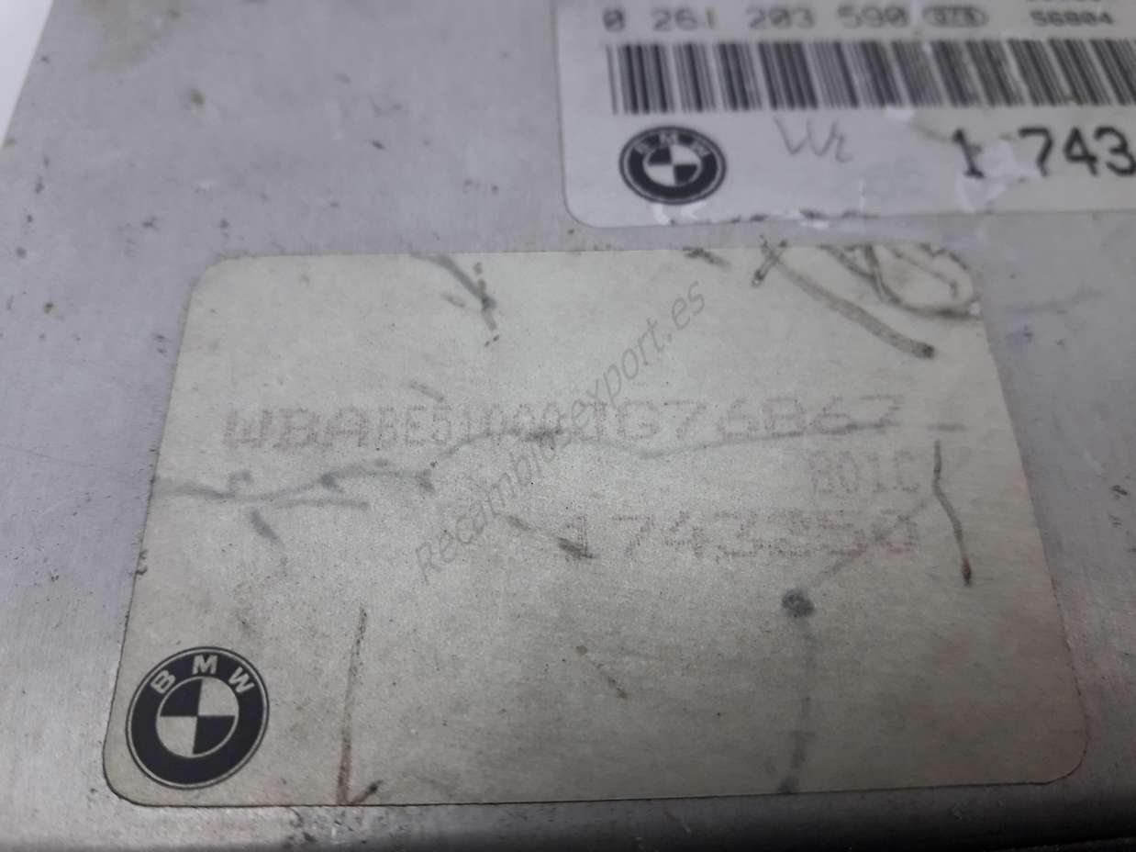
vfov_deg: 49.7
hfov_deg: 63.5
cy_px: 426
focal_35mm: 28
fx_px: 919
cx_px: 568
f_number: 1.9
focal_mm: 3.7
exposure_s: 1/100
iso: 80
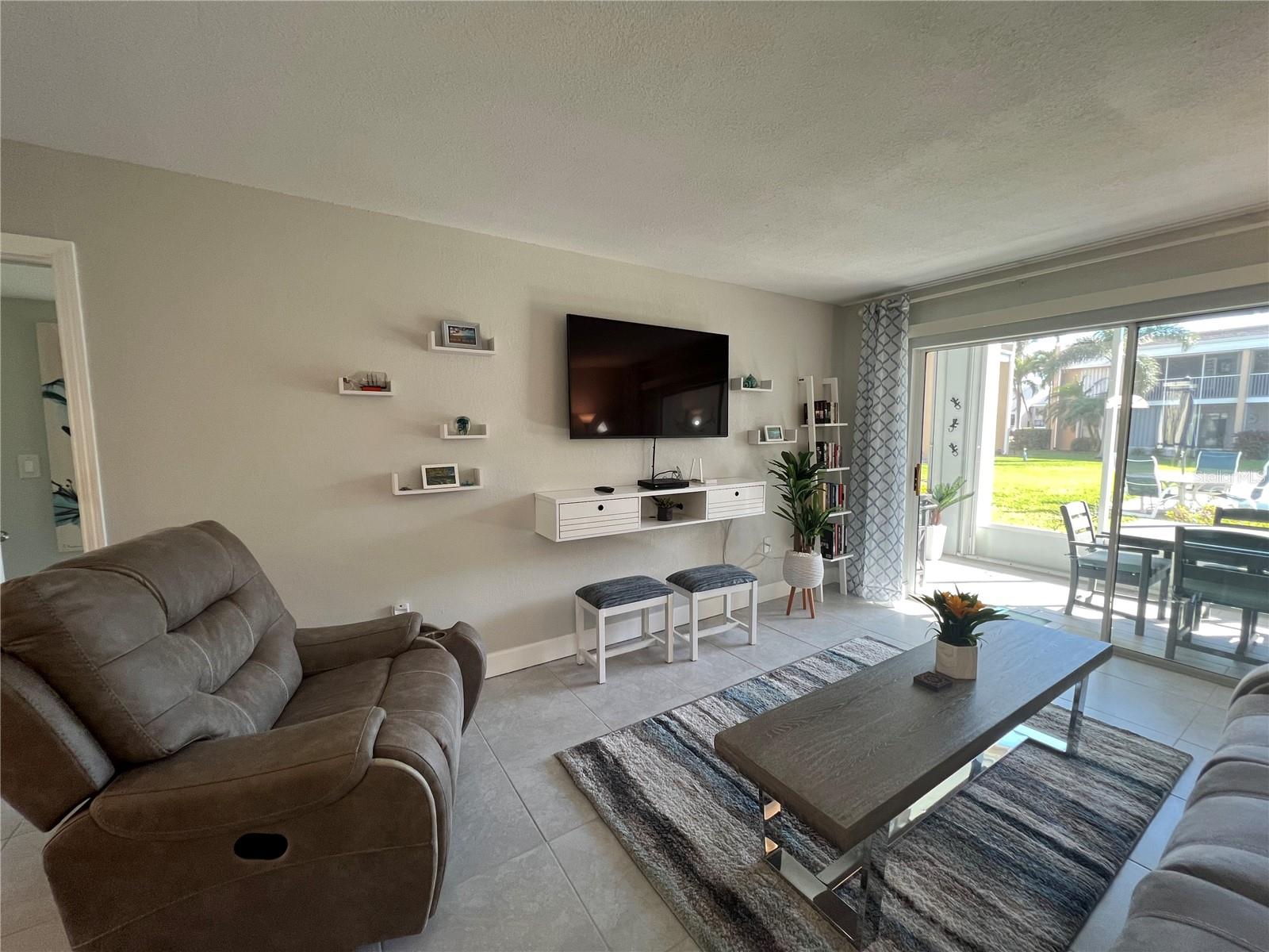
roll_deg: +0.4
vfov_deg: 89.9
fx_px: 477
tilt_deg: -6.1
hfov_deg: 106.2
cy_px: 476
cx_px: 634
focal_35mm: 13
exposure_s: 1/120
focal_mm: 1.57
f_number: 1.8
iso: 160
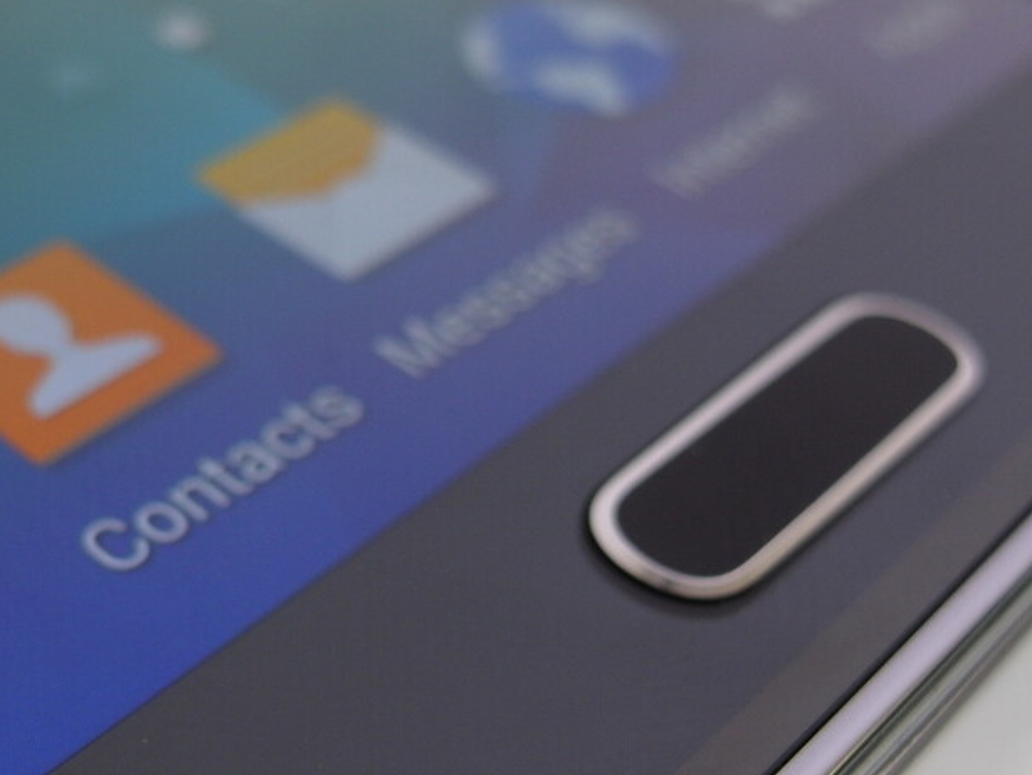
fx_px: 1789
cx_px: 366
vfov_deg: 24.3
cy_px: 509
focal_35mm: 60
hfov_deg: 32.0
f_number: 2.8
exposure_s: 1/60
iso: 80
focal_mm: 5.2
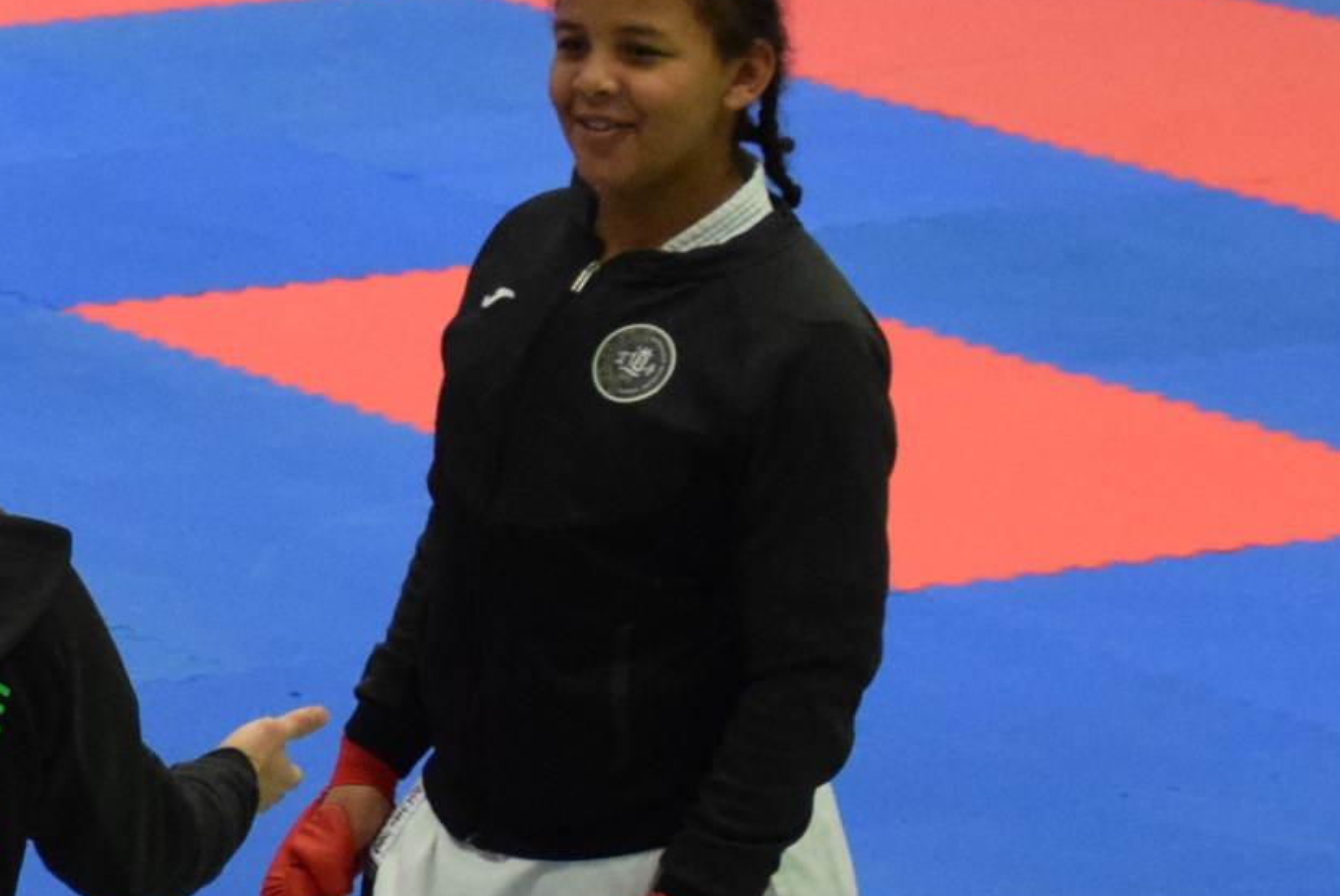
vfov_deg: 4.5
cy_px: 745
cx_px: -648
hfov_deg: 6.7
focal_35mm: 304
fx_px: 11325
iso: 3200
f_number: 4.8
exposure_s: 1/250
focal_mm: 56
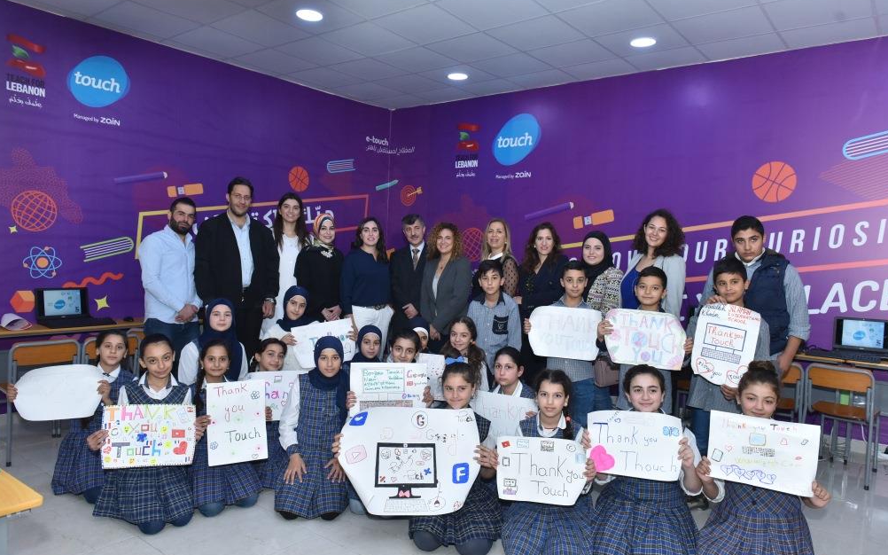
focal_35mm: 25
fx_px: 605
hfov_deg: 72.6
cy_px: 289
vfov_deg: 49.3
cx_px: 444
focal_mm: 24
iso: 1250
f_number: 5
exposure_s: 1/250
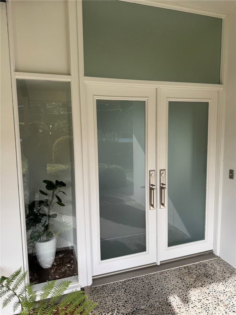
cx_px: 118
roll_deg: +1.7
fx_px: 218
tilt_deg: -8.8
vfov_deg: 71.6
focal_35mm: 24
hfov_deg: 56.8
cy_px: 158
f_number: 1.78
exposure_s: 1/582
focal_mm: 6.76
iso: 80
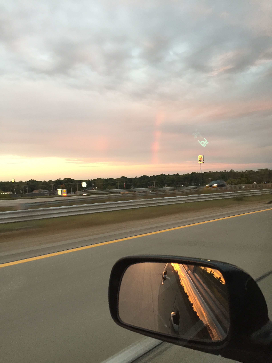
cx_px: 136
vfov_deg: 61.7
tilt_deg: -0.7
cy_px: 182
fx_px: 304
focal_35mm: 29
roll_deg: +2.4
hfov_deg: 48.2
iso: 125
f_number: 2.2
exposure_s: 1/30
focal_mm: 4.15
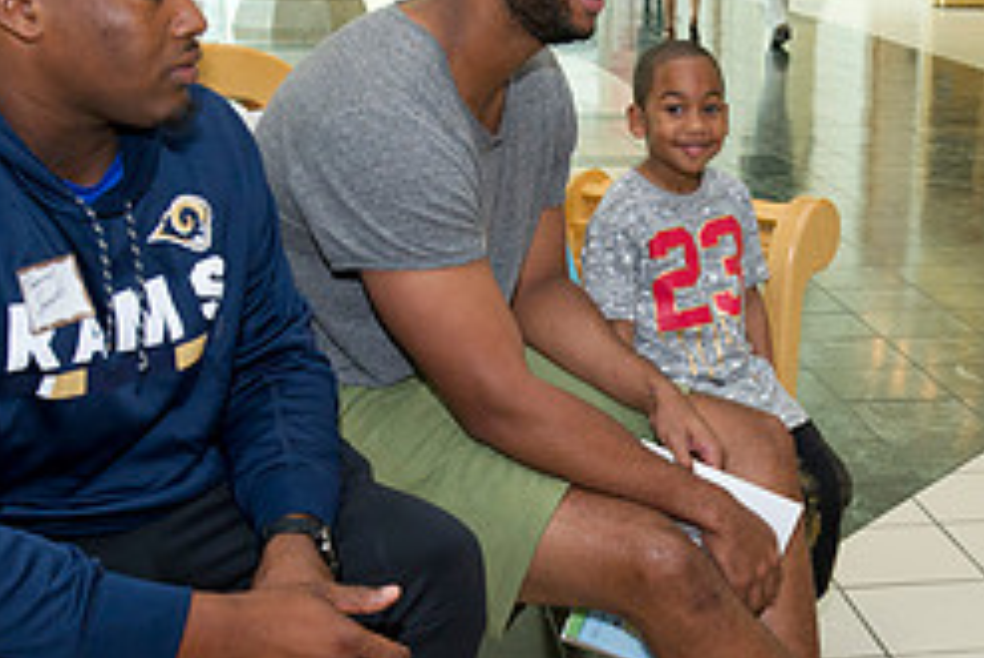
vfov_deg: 22.1
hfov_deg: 32.6
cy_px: 475
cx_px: 657
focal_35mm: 61
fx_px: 1668
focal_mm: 26
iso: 1250
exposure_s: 1/400
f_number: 4.5
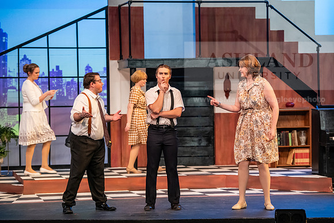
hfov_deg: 16.4
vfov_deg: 11.0
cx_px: 167
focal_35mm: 125
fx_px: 1160
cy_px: 112
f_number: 3.5
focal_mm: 125
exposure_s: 1/200
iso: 2500
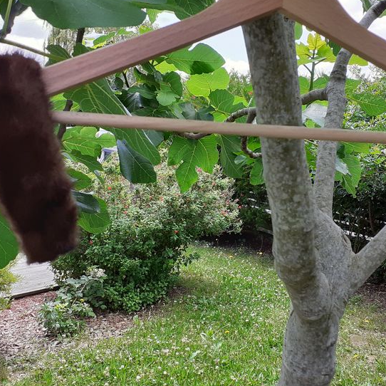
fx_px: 555
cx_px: 232
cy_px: 167
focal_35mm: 44
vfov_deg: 38.3
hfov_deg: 38.2
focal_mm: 3.6
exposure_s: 1/352
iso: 40
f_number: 1.9
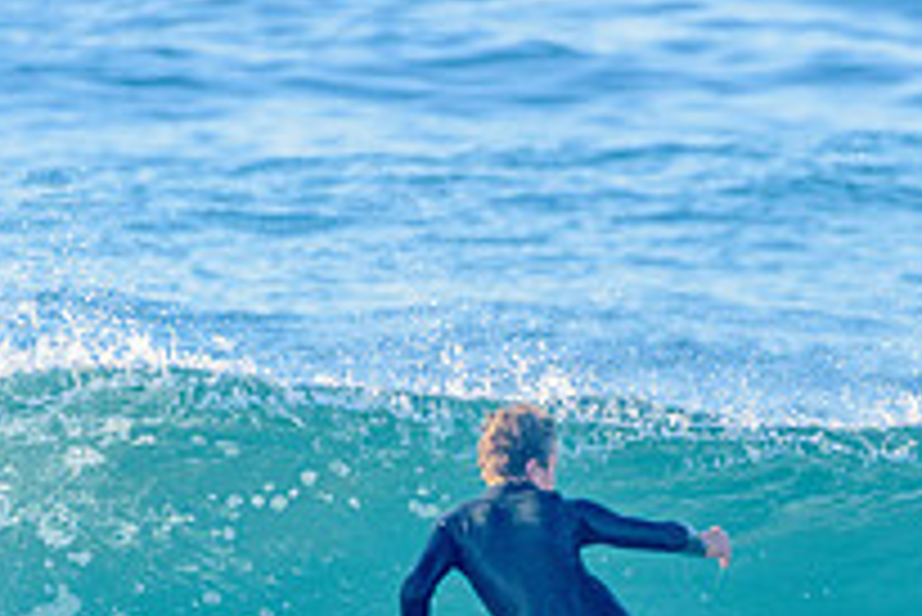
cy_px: 713
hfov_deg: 1.5
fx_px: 36315
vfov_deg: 1.0
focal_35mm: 1417
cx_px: 742
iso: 800
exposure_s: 1/2000
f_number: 5.6
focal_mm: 500
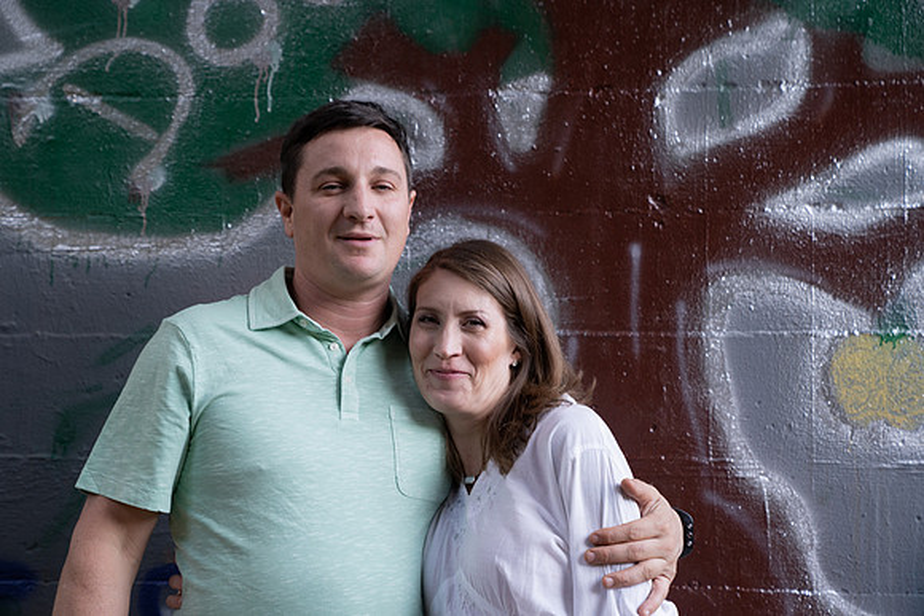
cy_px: 308
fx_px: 1643
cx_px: 462
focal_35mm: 64
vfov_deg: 21.3
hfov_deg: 31.4
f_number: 3.2
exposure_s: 1/125
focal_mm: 64
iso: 400
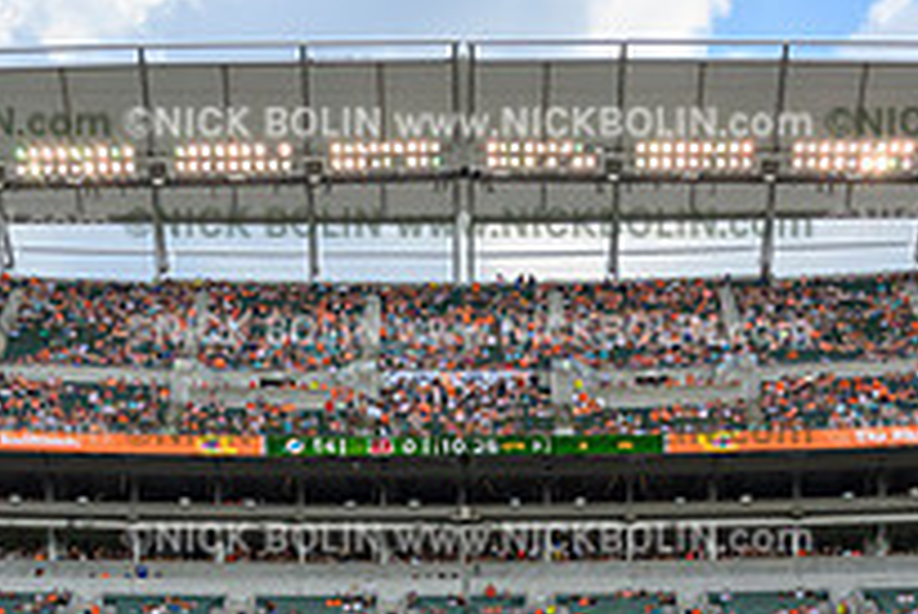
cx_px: 466
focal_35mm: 68
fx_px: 1735
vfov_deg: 18.3
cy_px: 849
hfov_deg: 29.6
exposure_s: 1/125
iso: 80
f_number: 7.1
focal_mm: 24
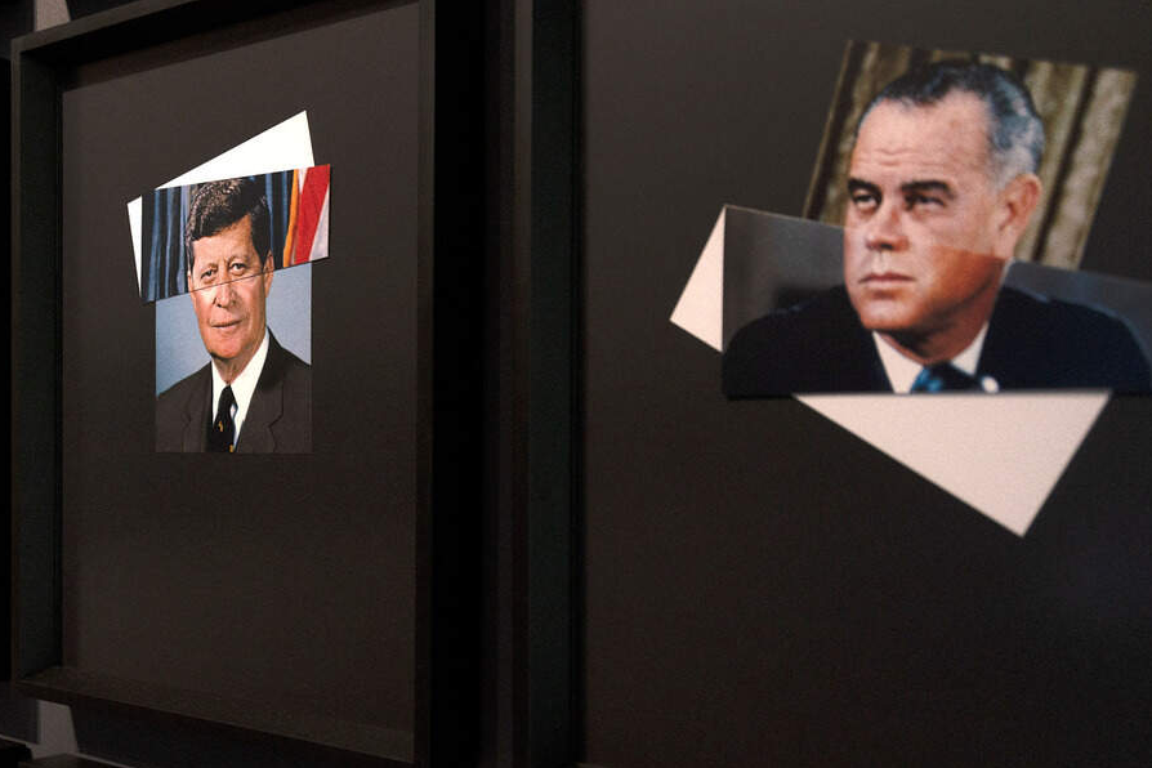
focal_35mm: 47
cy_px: 463
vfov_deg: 28.6
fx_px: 1504
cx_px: 438
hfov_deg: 41.6
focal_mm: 35
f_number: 4
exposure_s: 1/15
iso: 500
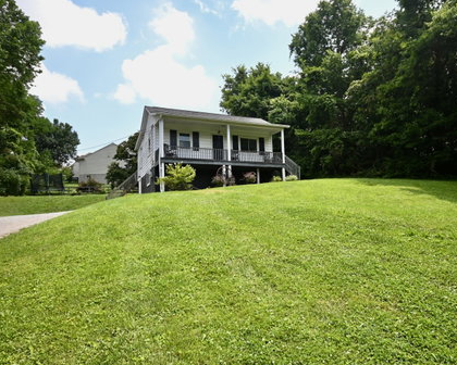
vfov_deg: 58.8
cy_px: 184
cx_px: 254
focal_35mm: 24
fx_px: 325
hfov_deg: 70.1
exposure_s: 1/400
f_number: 5
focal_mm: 14
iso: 200
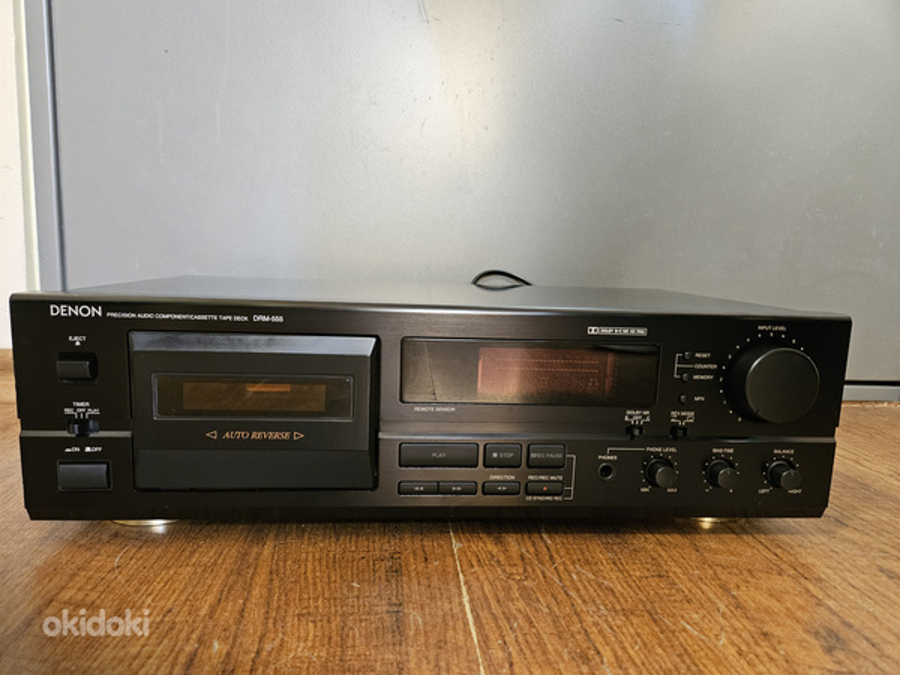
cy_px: 338
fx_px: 598
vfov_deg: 58.9
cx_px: 450
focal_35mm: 23
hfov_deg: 73.9
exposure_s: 1/50
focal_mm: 5.4
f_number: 1.8
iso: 640
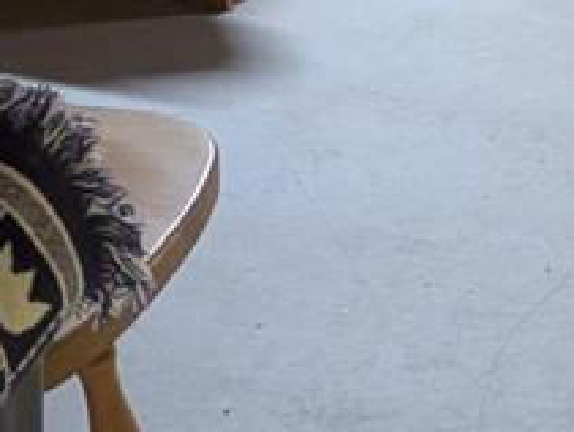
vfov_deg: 8.1
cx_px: 283
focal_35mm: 164
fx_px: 2724
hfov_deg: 12.0
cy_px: -747
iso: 462
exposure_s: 1/40
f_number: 1.85
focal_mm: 6.81
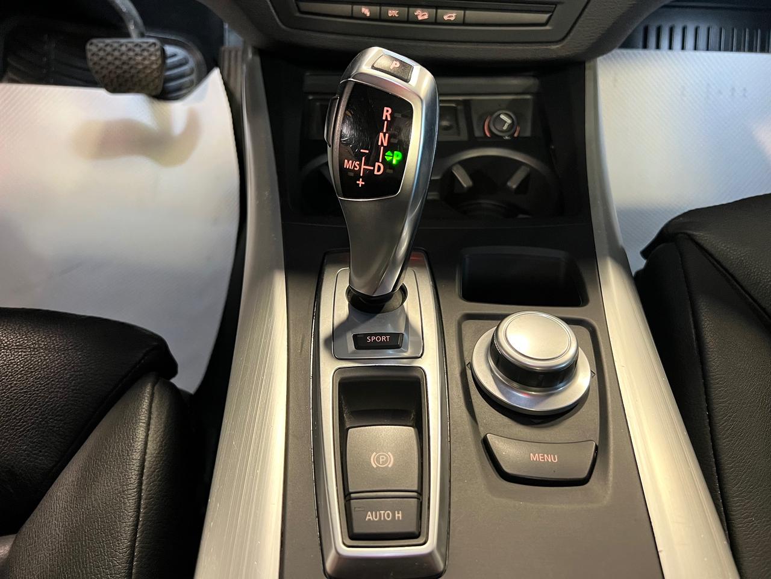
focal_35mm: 26
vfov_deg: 53.1
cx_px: 386
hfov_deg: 67.3
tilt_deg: -53.7
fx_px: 579
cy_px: 290
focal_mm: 5.7
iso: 500
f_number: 1.5
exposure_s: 1/60
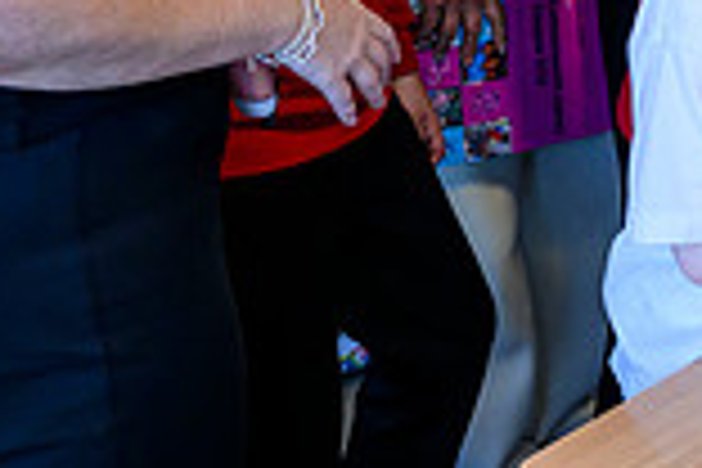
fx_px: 1735
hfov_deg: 18.3
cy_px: -263
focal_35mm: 89
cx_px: 1242
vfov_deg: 14.2
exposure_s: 1/200
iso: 2000
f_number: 4.5
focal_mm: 24
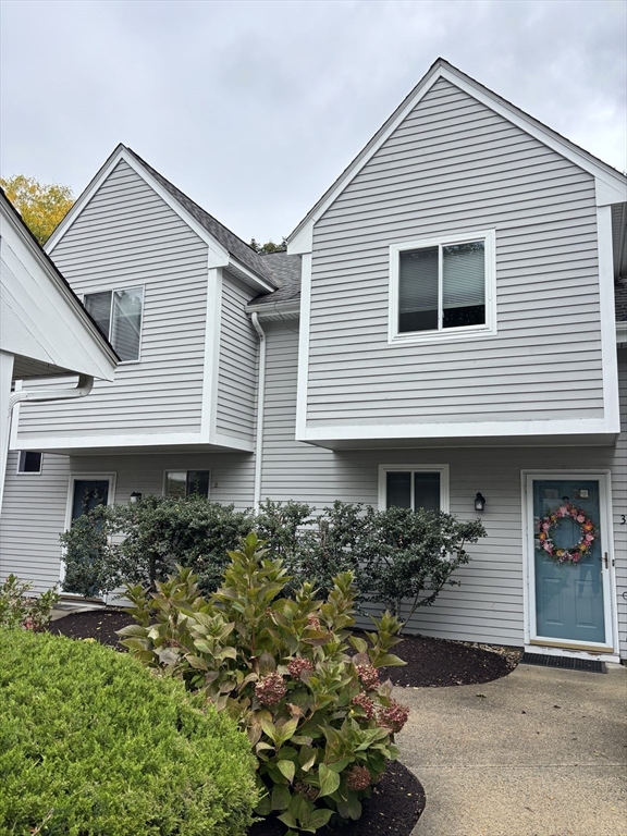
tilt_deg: +9.5
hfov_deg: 53.1
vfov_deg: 67.3
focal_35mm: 26
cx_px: 314
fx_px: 628
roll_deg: -3.9
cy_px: 418
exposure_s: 1/2151
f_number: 1.6
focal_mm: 5.96
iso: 50
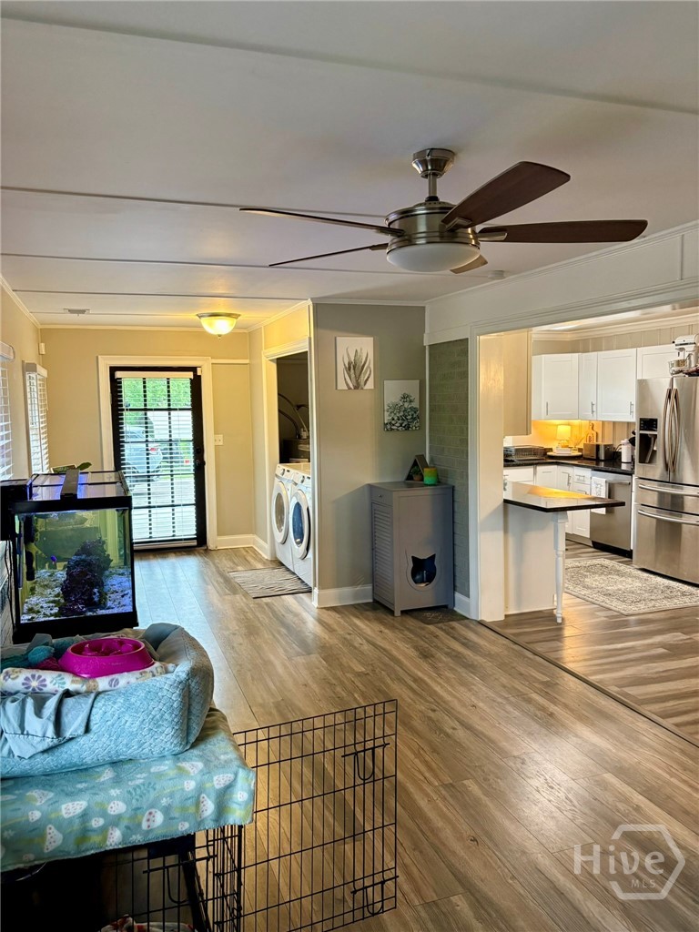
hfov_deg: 53.1
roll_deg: +1.3
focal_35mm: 26
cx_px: 350
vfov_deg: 67.3
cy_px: 466
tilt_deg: -4.5
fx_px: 700
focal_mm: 5.96
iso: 200
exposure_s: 1/60
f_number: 1.6
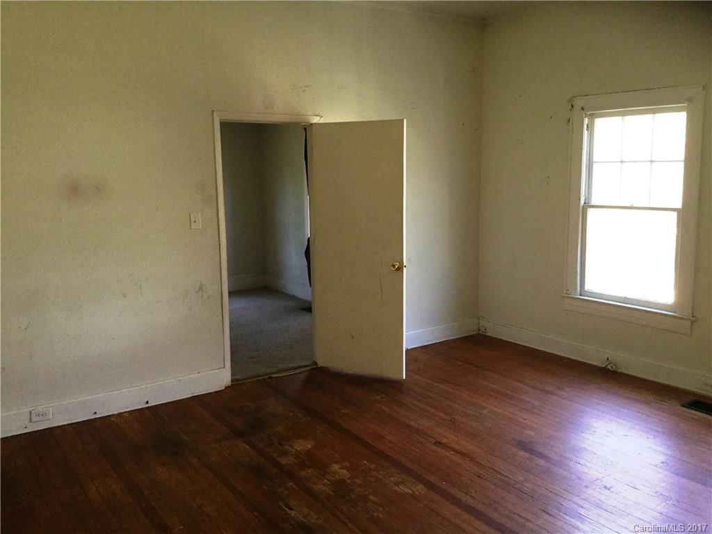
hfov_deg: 58.4
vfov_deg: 45.4
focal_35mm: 31
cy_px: 267
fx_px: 638
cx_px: 356
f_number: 2.4
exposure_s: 1/30
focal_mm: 3.3
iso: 100
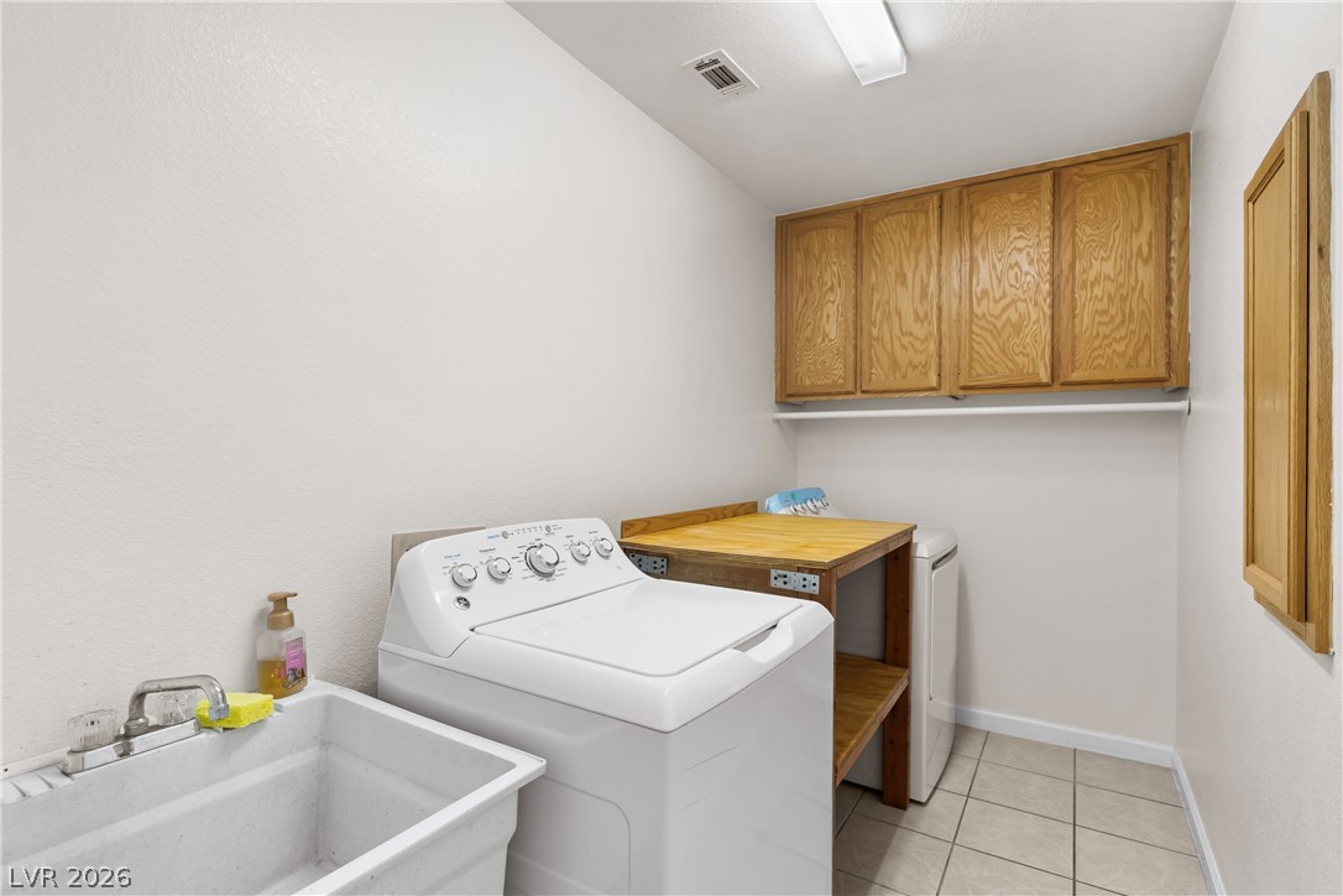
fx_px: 634
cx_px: 672
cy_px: 448
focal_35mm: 17
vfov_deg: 70.4
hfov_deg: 93.3
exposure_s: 1/20
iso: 500
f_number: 8
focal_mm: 17
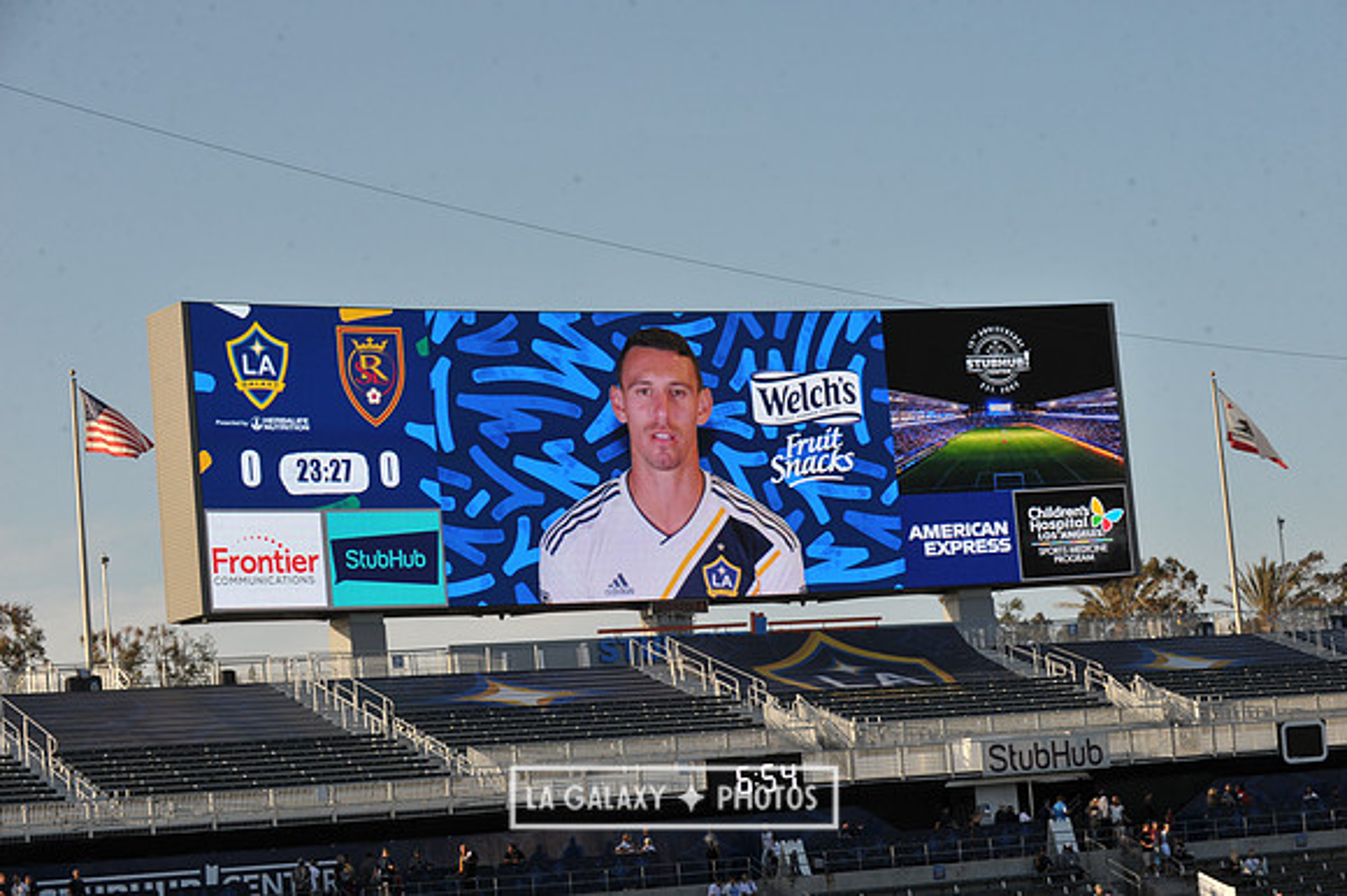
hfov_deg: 20.8
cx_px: 674
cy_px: 448
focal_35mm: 98
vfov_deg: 13.9
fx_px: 3665
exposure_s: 1/500
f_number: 11
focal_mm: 98
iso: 400
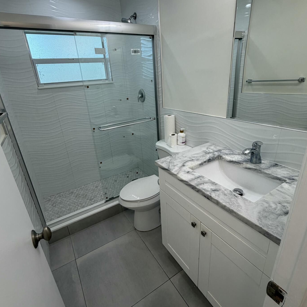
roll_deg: +4.1
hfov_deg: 80.7
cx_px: 147
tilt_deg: -21.1
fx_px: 181
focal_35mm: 18
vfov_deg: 80.7
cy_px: 148
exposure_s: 1/120
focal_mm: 2.22
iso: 64
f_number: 2.2
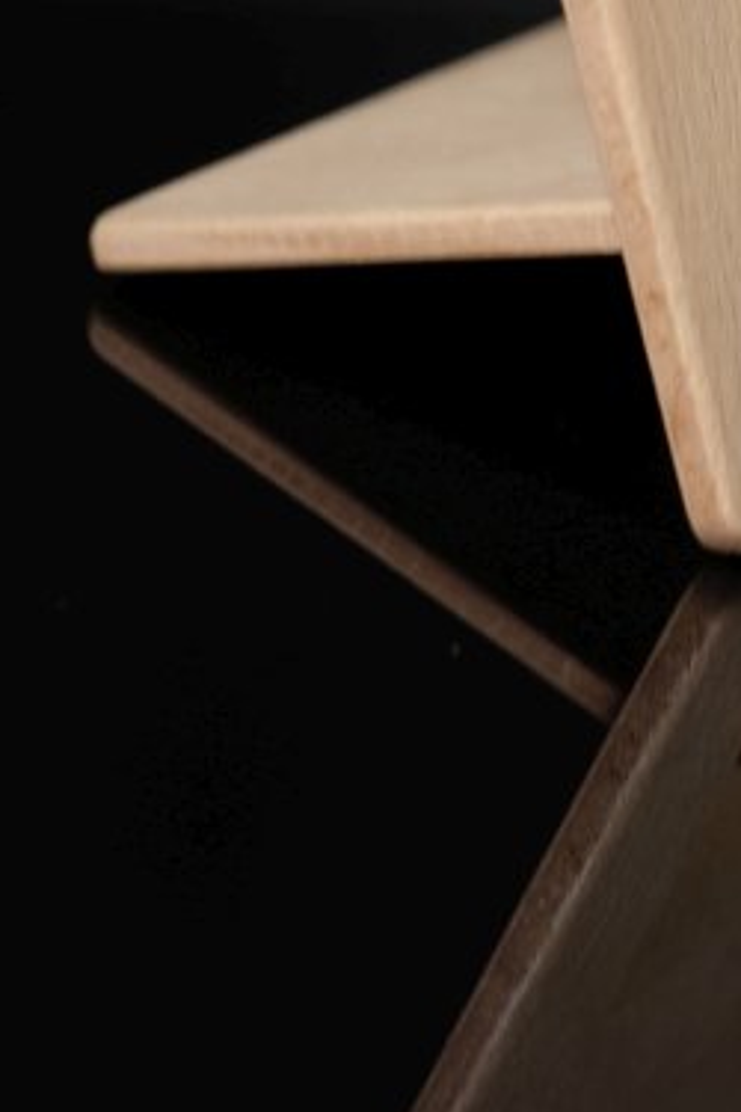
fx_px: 4909
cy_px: -423
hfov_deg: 8.6
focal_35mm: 159
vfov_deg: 12.4
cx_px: 771
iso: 800
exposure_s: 1/27
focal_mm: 35
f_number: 4.5
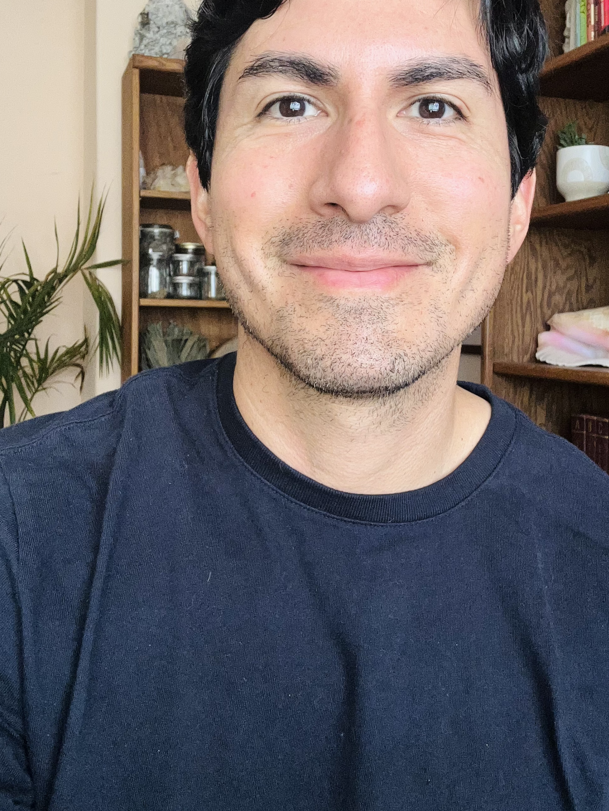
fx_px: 844
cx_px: 342
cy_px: 335
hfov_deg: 39.6
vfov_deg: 51.1
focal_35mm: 36
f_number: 1.9
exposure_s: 1/60
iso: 40
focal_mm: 2.69
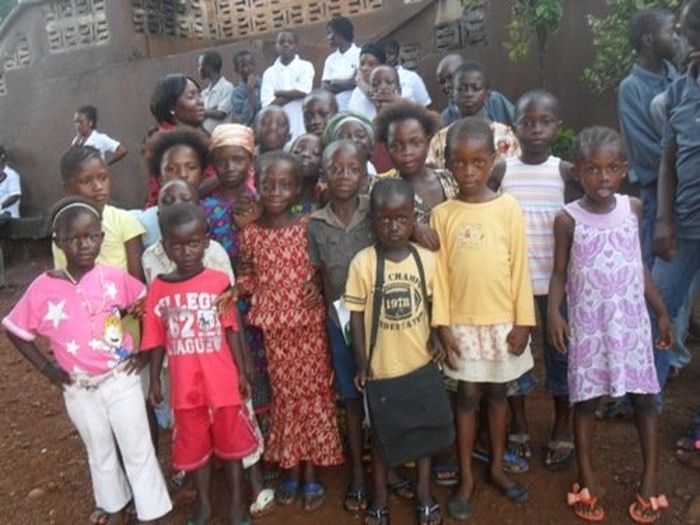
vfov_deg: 38.7
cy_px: 262
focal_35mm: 37
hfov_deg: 50.1
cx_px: 350
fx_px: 748
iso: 160
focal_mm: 6.6
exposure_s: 1/45
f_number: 4
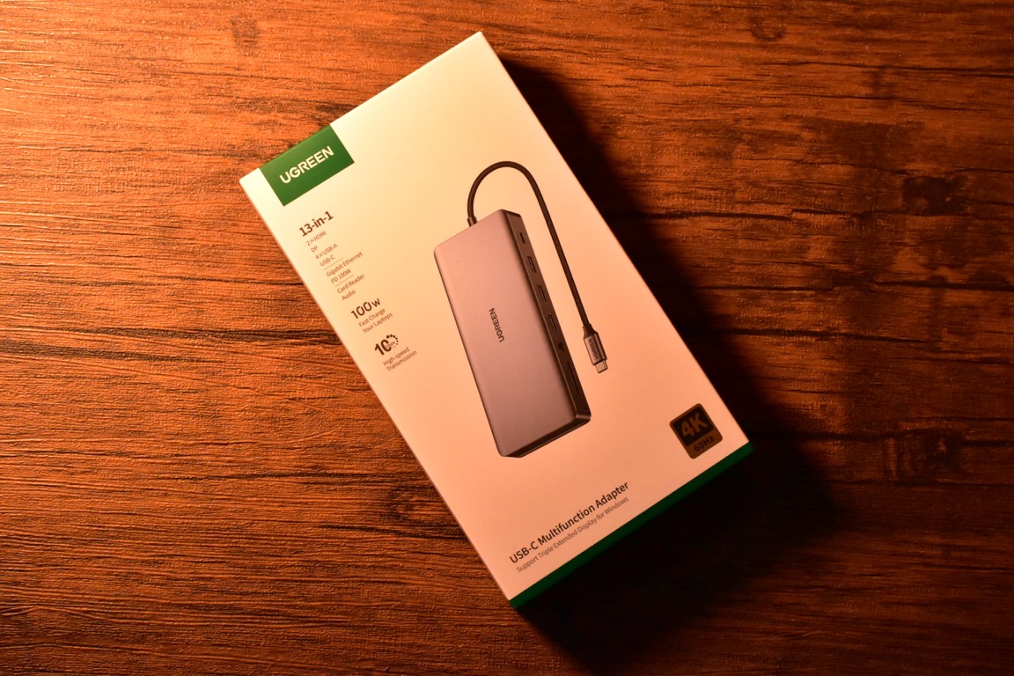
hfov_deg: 37.9
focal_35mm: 52
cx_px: 507
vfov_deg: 25.8
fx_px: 1479
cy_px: 338
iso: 6400
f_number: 6.3
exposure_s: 1/500
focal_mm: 35
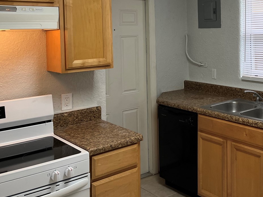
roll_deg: +1.7
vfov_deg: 31.1
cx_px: 218
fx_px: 342
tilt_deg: -1.2
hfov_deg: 40.0
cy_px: 29
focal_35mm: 45
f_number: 1.6
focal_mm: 5.1
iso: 100
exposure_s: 1/120
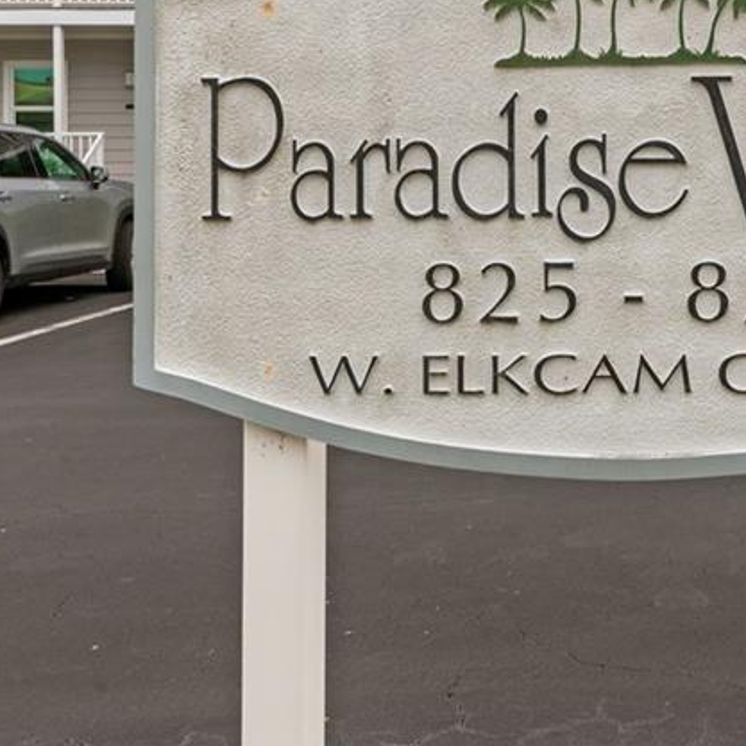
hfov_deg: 32.4
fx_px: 1219
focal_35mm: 50
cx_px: 665
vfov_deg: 33.6
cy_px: 225
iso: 200
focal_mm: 16
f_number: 16
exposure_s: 1/125
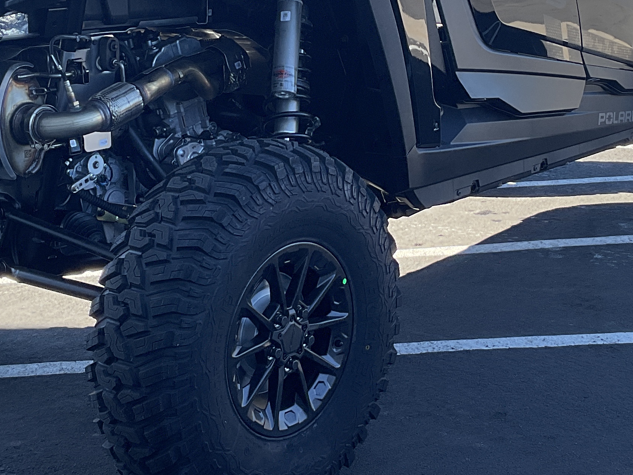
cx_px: 366
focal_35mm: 70
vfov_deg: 20.8
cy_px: 102
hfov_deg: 27.7
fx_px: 1280
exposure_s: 1/277
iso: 16
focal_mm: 3
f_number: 1.8
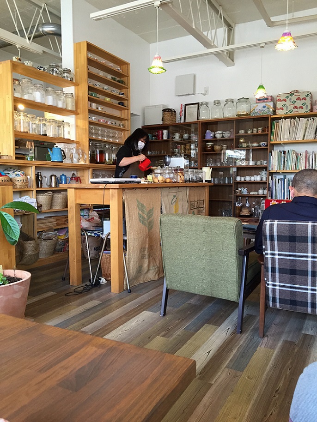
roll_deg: -0.8
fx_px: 354
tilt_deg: -4.7
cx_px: 158
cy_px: 211
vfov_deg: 61.6
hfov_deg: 48.2
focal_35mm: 29
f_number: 2.2
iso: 50
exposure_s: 1/30
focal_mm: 4.15
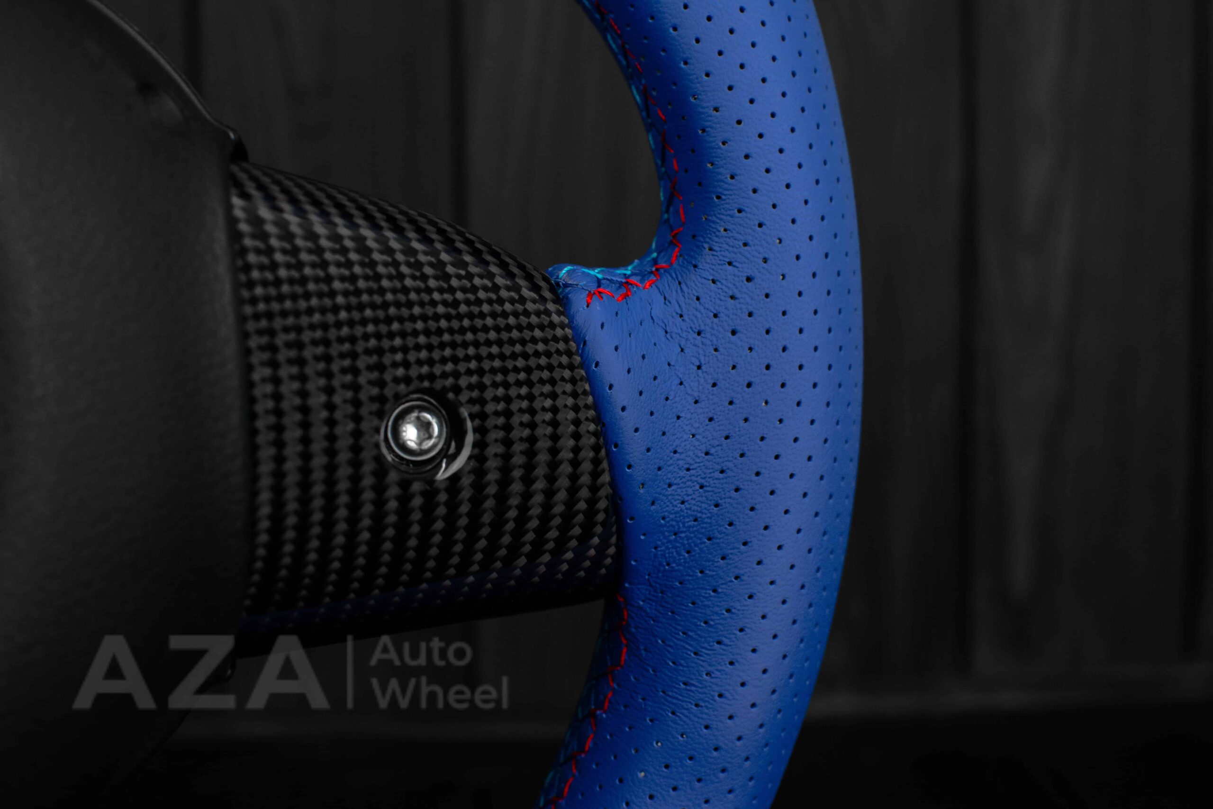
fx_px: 1769
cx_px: 606
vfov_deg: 25.8
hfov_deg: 37.8
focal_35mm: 52
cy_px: 404
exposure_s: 1/125
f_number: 6.3
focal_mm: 35
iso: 500
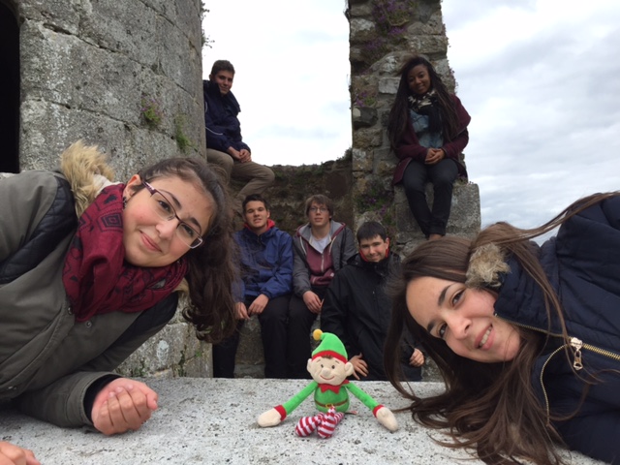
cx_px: 310
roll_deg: +0.8
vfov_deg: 48.2
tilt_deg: +4.4
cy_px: 232
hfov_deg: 61.7
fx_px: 519
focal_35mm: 29
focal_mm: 4.15
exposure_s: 1/920
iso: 32
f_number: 2.2
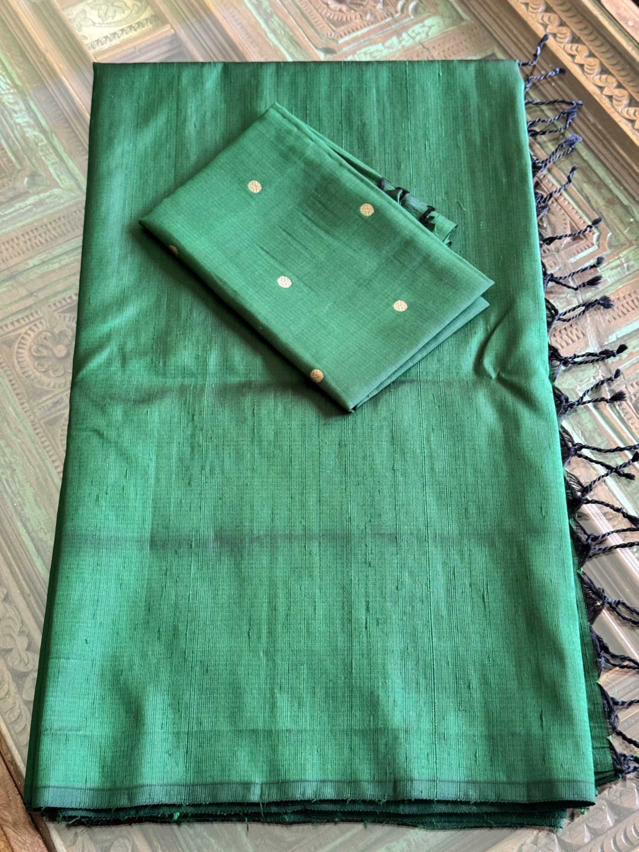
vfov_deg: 39.7
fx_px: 1181
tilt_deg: -62.7
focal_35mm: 48
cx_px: 320
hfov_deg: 30.3
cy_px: 426
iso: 320
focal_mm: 6.76
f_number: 1.78
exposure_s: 1/40
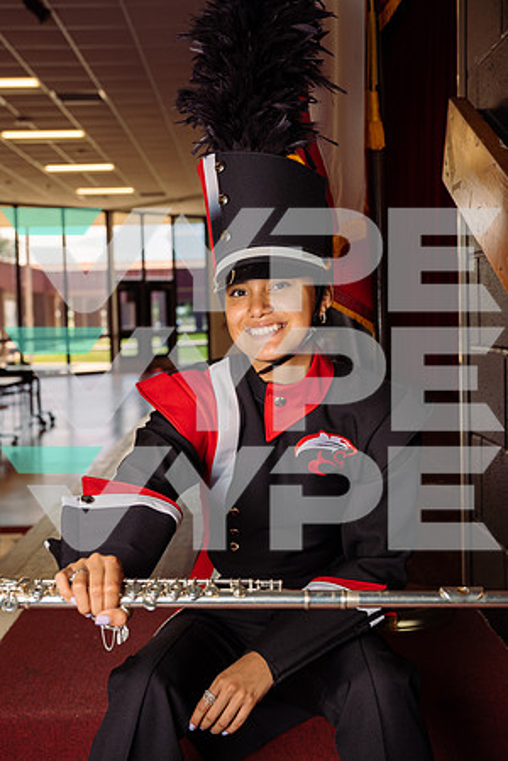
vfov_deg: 41.9
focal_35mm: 47
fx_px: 995
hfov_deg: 28.6
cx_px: 254
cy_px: 380
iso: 200
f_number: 5
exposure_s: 1/250
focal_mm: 47
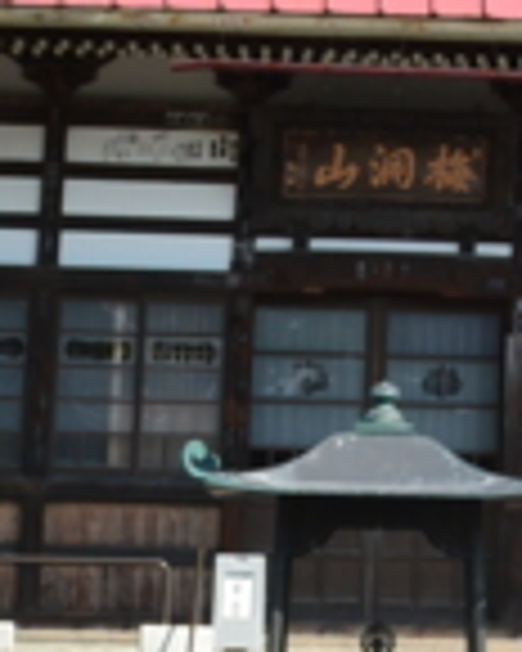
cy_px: -11
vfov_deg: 12.3
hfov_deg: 9.8
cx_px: 612
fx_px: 2993
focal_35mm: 155
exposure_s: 1/320
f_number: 10
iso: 400
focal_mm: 20
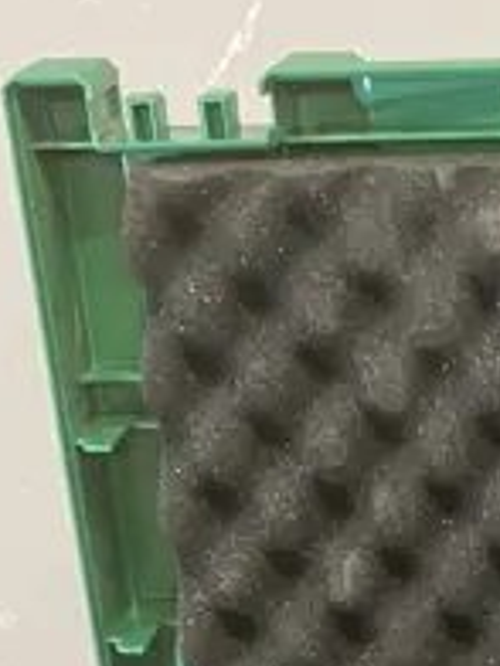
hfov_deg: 9.6
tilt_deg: -40.2
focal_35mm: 146
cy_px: 1172
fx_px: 2812
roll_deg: +1.3
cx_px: 918
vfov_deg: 12.4
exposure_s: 1/33
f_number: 1.8
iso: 250
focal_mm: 3.99
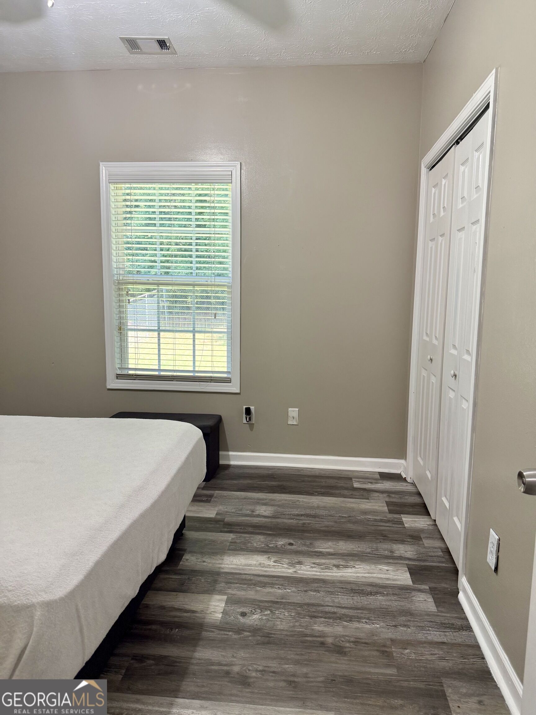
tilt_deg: -7.2
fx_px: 495
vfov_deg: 71.6
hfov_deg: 56.8
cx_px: 268
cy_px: 358
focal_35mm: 24
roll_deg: -1.9
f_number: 1.78
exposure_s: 1/120
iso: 160
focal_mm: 6.76
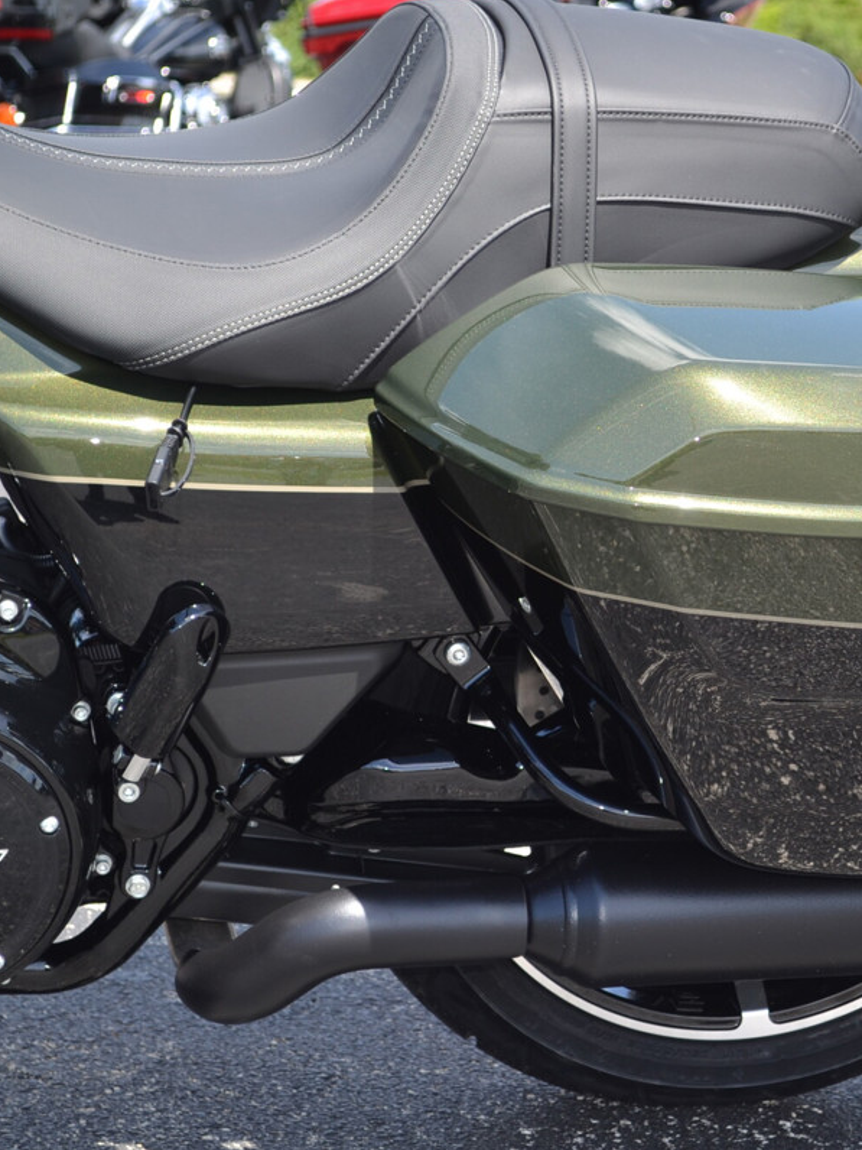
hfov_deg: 14.7
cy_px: 574
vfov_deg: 19.6
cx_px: 666
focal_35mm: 100
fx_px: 3320
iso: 100
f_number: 5.3
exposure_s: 1/125
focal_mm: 46
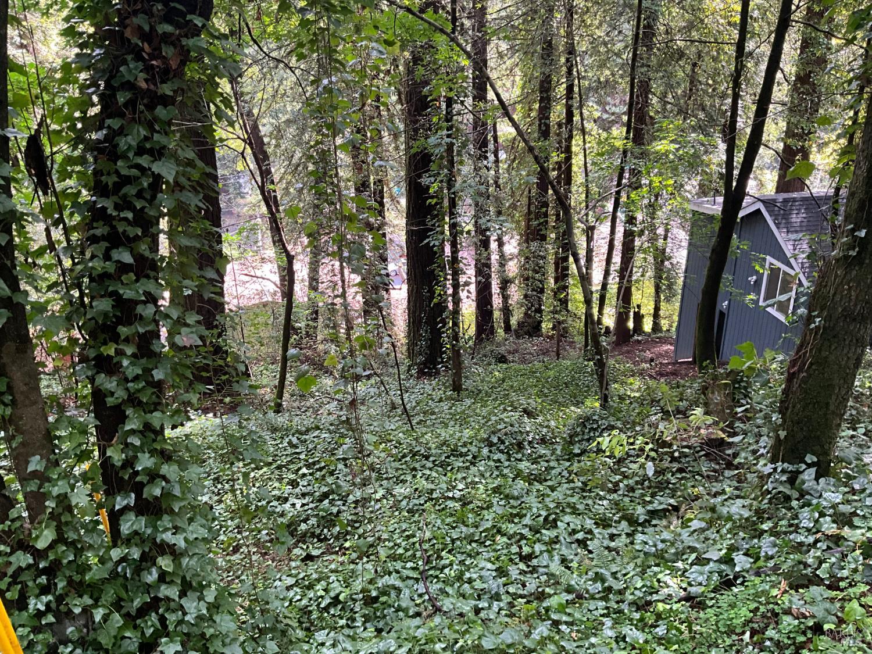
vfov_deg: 48.2
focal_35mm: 29
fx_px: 731
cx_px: 436
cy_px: 327
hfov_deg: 61.7
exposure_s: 1/60
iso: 100
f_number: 1.8
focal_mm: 3
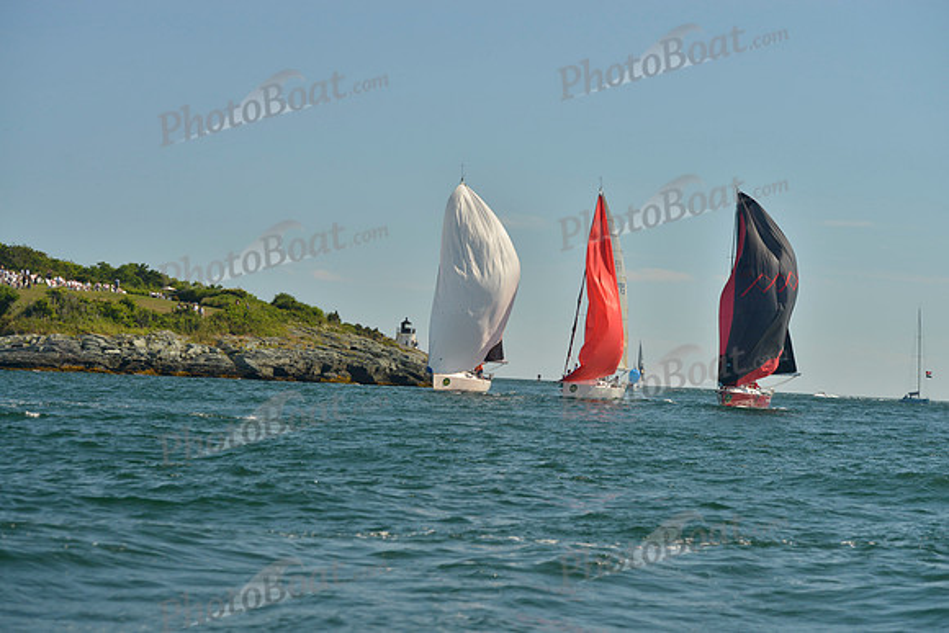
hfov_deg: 22.1
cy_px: 316
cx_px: 474
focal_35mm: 92
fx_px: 2426
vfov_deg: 14.9
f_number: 6.3
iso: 400
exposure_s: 1/1250
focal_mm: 92
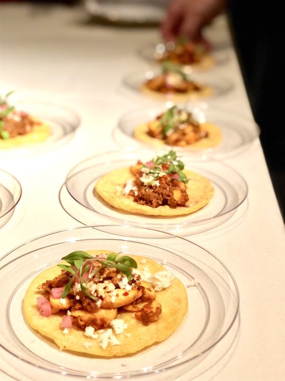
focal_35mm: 52
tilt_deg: -25.3
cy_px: 190
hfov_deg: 28.0
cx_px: 142
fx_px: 571
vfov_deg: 36.8
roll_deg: -2.8
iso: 125
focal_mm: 6
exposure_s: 1/30
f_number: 2.4
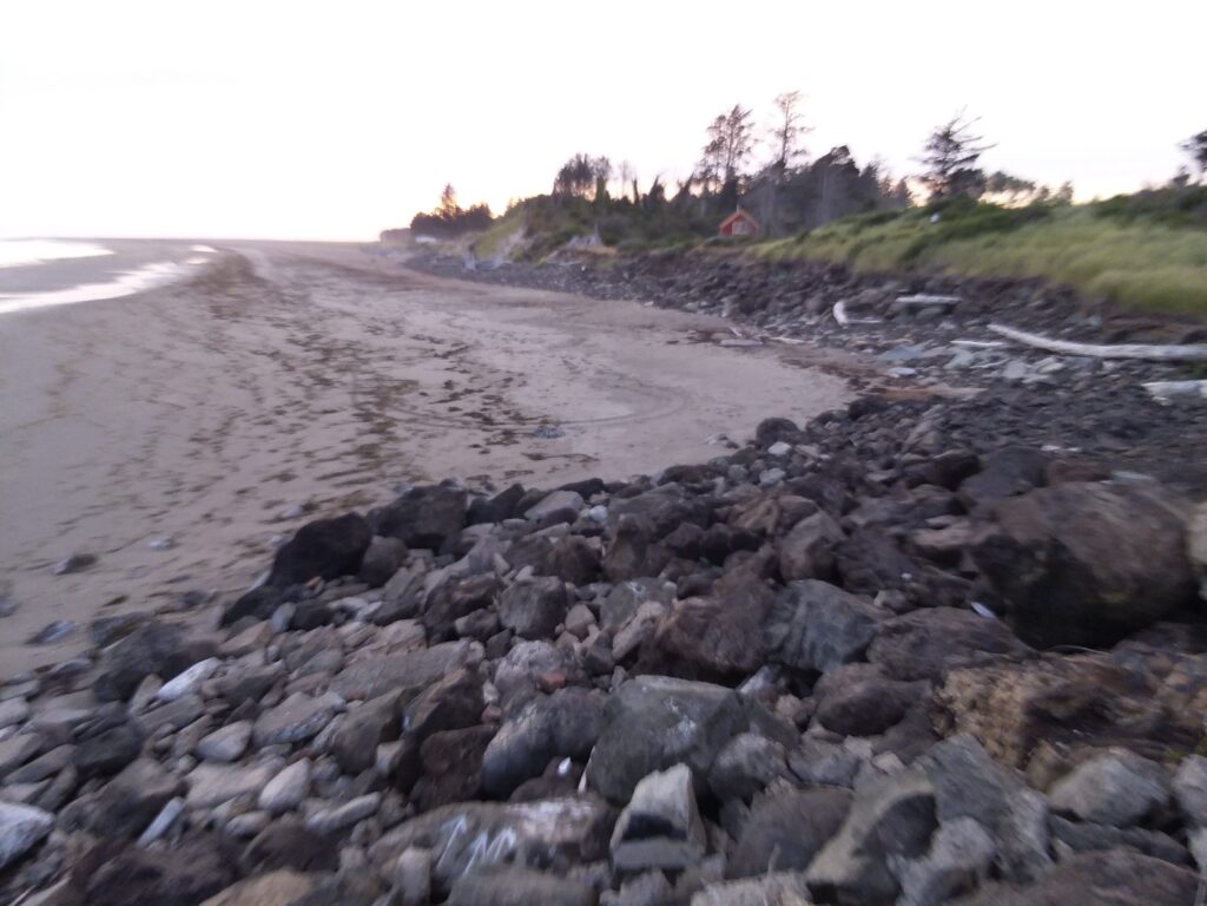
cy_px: 453
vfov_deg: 51.4
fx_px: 941
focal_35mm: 27
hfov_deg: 65.3
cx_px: 604
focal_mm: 2.91
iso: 64
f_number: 1.9
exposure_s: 1/60
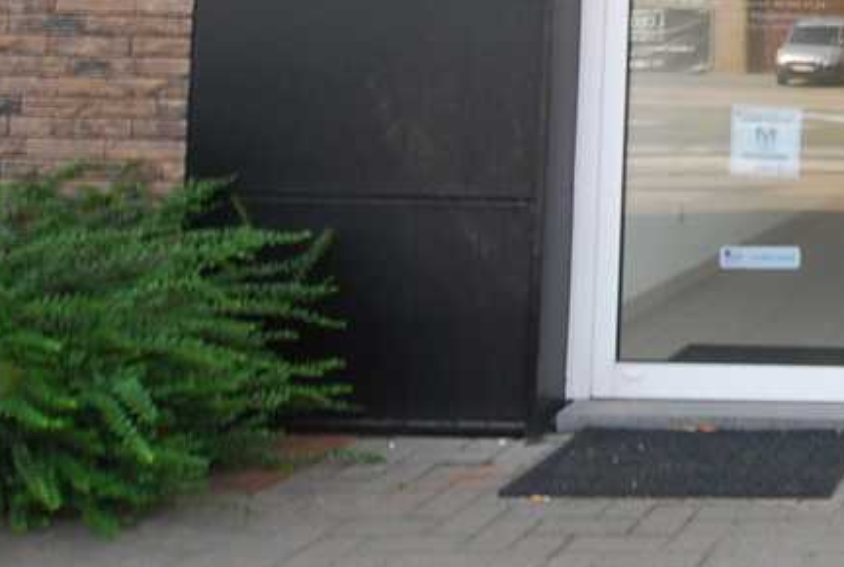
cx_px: 1163
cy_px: -22
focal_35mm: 62
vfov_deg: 21.1
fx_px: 1457
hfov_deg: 26.2
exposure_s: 1/5
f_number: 22
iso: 125
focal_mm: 10
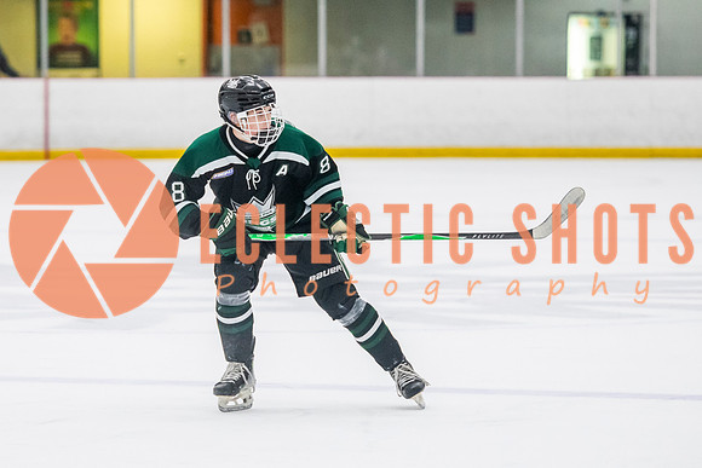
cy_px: 272
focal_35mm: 250
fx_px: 4884
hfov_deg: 8.2
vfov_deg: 5.5
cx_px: 241
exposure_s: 1/640
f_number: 3.2
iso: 3200
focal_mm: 145
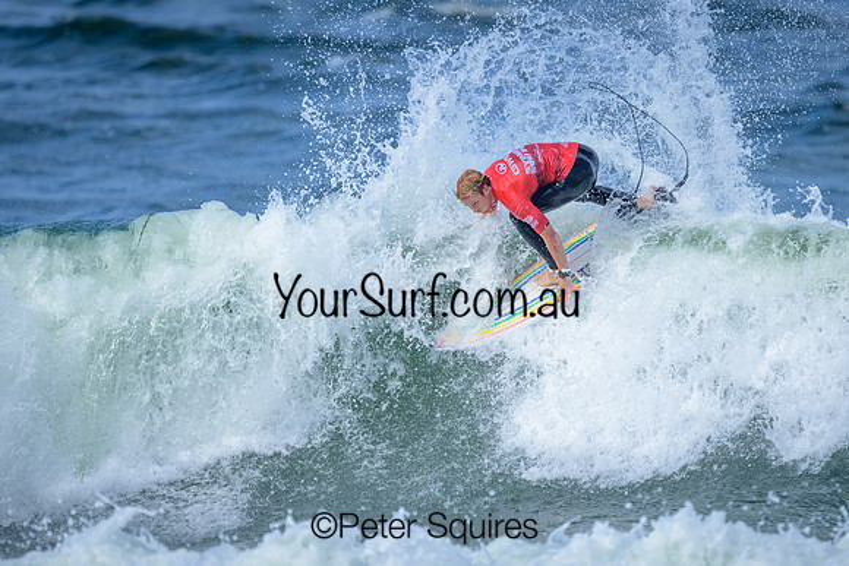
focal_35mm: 987
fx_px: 23273
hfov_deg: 2.1
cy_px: 280
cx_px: 474
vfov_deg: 1.4
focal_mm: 800
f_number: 6.3
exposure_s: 1/2000
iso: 280
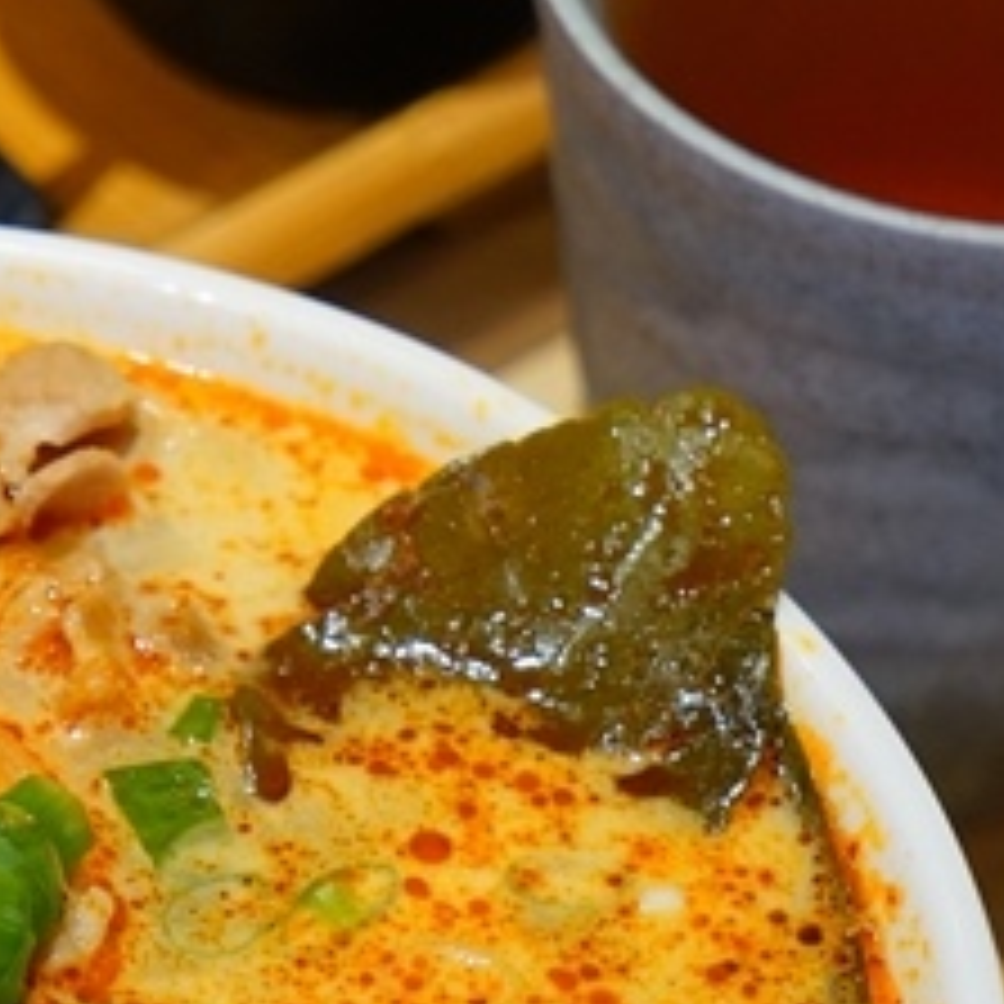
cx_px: -279
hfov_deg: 9.9
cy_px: 979
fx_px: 5710
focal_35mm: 174
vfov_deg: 10.0
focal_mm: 57
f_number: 6.3
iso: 1000
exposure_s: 1/30
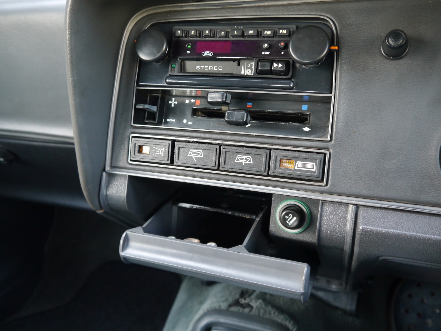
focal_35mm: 32
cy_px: 166
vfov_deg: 44.2
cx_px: 220
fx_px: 408
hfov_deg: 56.8
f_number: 3.8
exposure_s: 1/15
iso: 800
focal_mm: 16
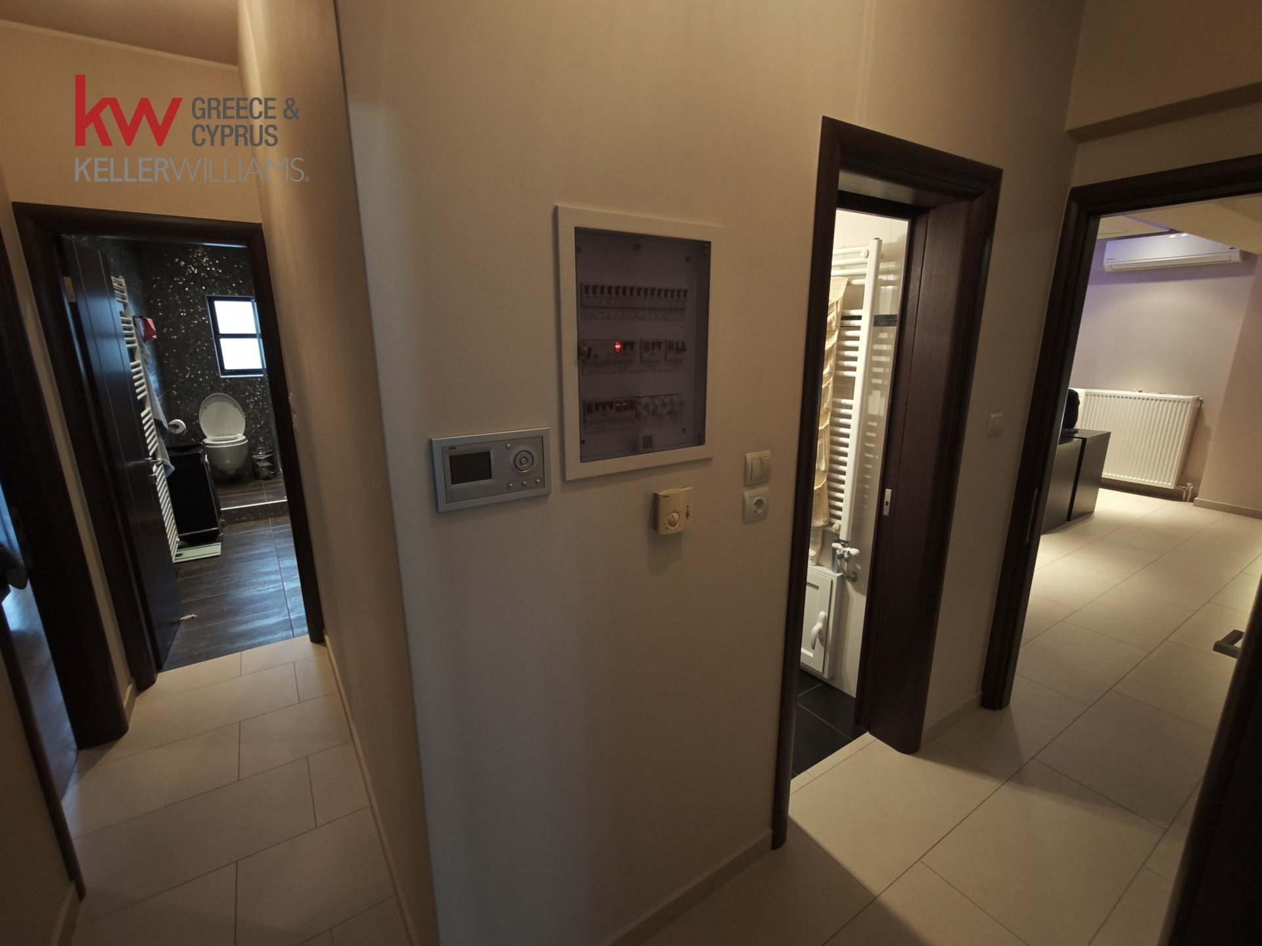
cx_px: 631
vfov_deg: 81.7
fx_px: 547
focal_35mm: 15
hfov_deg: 98.2
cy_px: 473
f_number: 2
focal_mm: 2.3
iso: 1000
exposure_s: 1/33
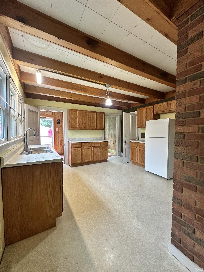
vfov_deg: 102.1
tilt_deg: -2.2
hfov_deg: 85.7
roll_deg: -2.1
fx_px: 110
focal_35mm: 14
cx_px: 102
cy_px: 136
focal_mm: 2.22
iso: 160
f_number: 2.2
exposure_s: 1/60
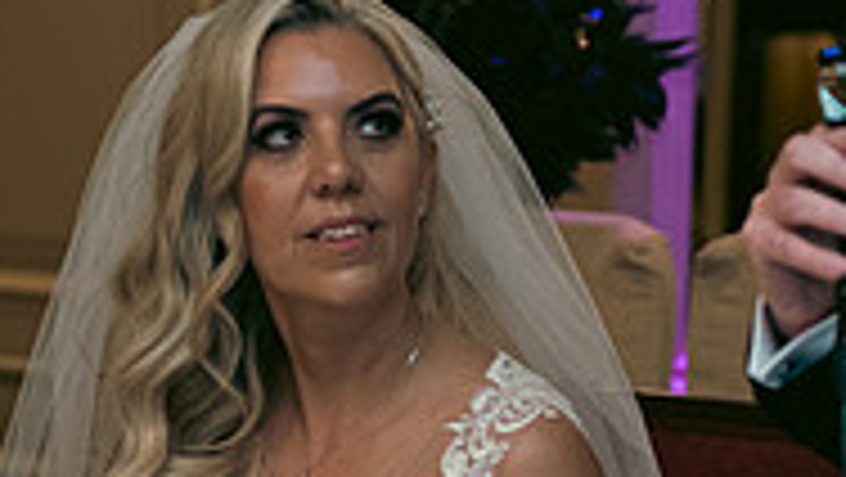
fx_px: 4354
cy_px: 371
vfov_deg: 6.3
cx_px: 752
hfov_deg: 11.0
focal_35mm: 194
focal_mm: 60
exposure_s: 1/160
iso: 800
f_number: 3.5
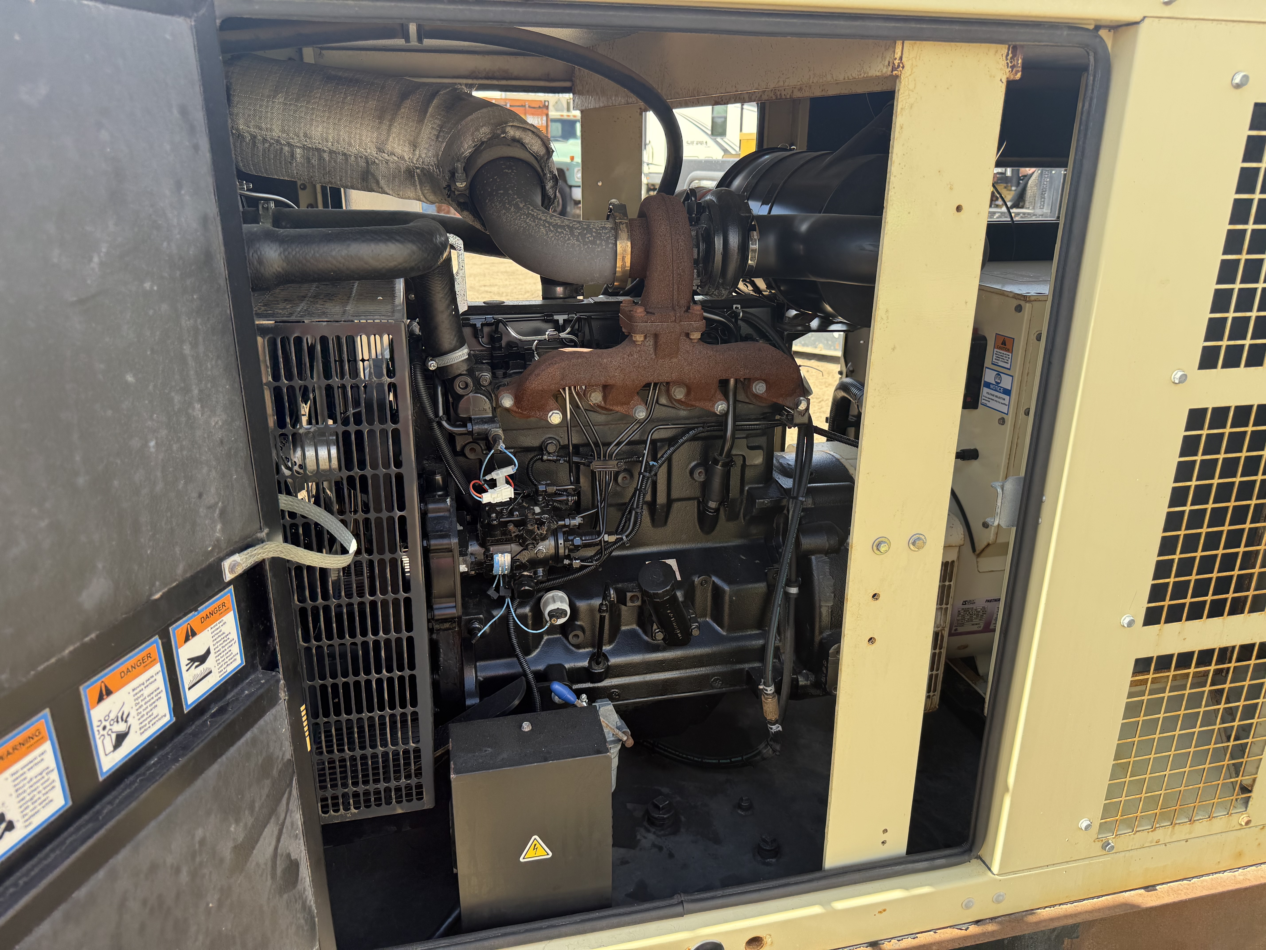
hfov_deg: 71.6
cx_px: 633
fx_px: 878
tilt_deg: -16.9
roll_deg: -2.8
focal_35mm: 24
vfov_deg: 56.8
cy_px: 475
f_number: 1.78
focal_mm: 6.76
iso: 80
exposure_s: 1/671
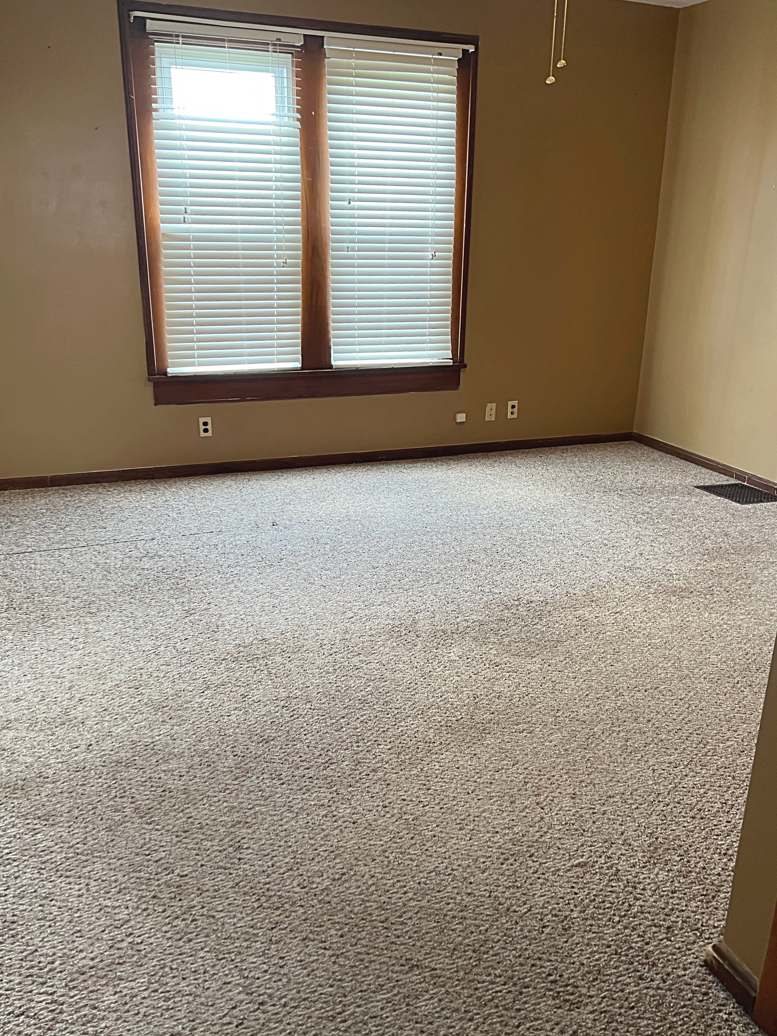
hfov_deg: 53.1
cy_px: 518
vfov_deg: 67.3
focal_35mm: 26
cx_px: 388
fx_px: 778
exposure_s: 1/60
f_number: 1.5
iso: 160
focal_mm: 5.7
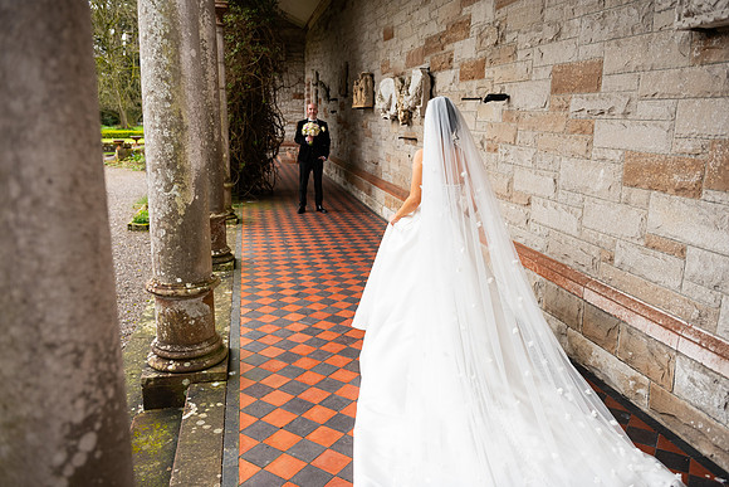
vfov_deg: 46.4
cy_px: 244
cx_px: 364
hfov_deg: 65.5
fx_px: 567
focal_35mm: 28
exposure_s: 1/160
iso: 400
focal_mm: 28
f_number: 3.5
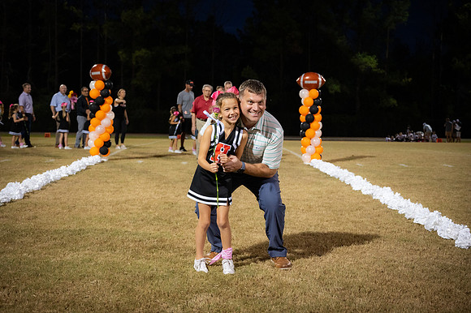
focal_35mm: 49
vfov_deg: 27.5
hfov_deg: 40.4
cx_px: 236
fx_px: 641
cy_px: 156
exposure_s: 1/250
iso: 3200
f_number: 4
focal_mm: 49
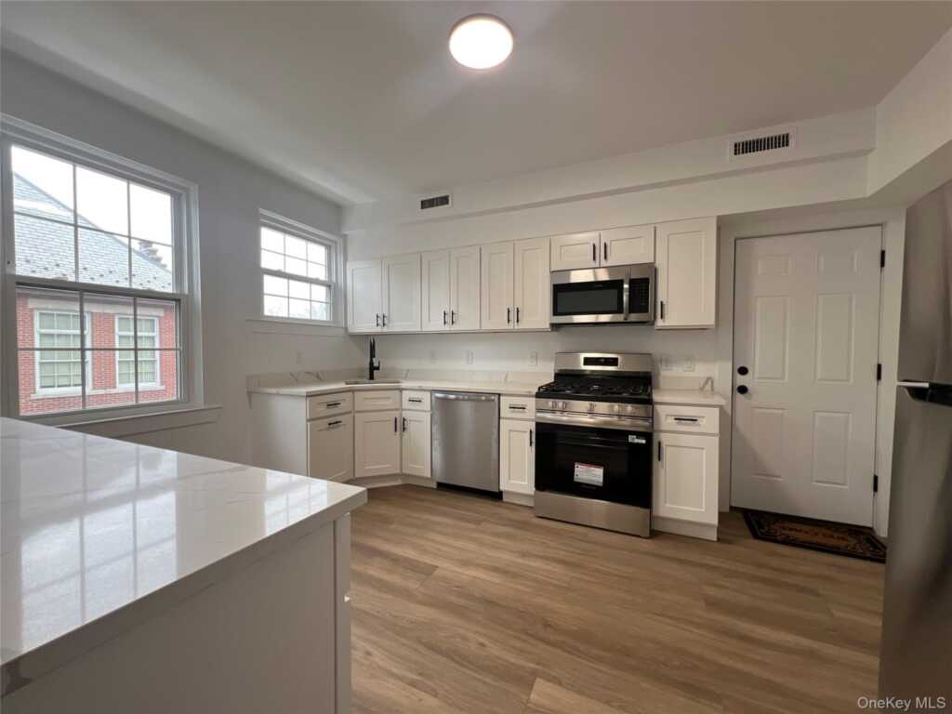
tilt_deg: -1.6
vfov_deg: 89.9
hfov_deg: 106.2
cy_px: 357
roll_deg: +0.1
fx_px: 358
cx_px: 476
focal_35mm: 13
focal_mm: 1.57
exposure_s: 1/120
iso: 125
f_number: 1.8
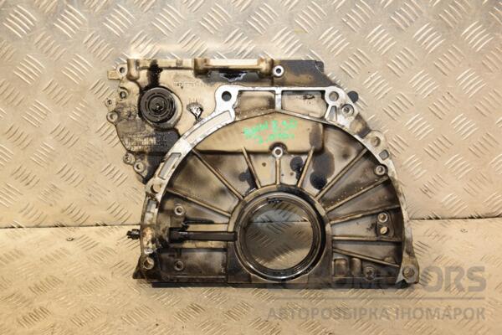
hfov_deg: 37.9
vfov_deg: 25.8
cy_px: 168
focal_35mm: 52
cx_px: 251
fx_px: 732
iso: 800
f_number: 5
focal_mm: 35
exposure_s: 1/125
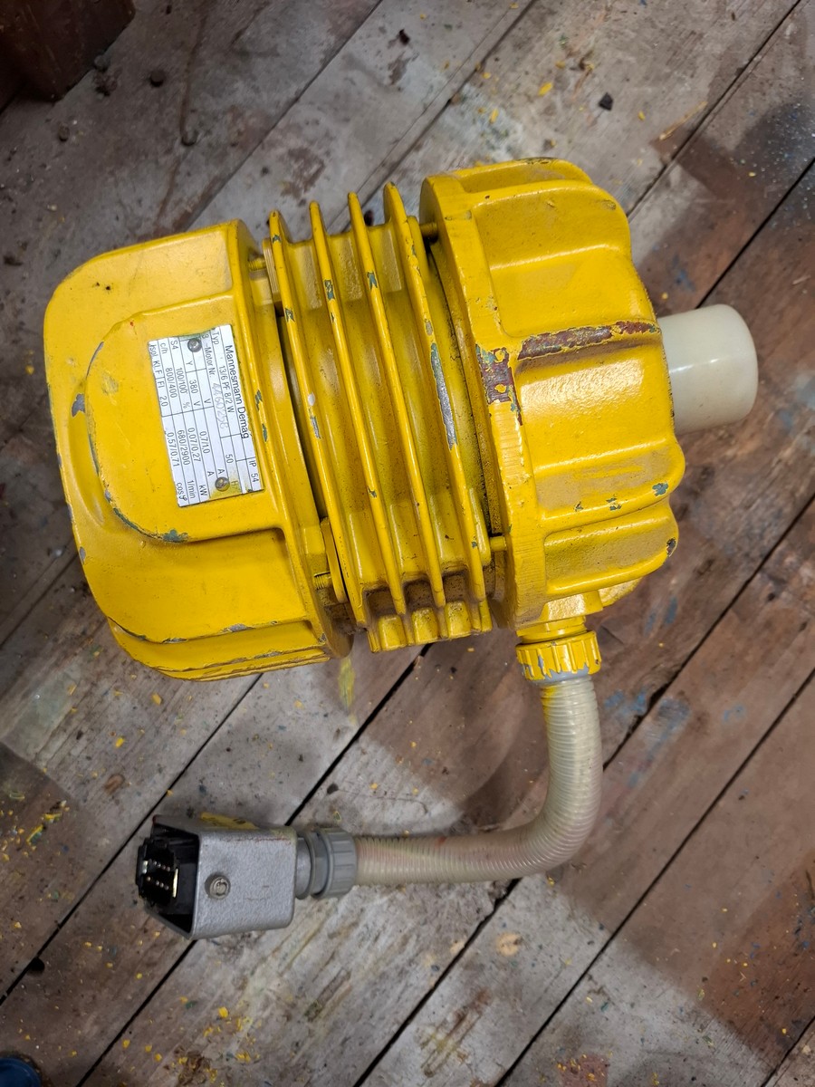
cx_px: 408
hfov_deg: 58.9
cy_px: 544
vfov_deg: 73.9
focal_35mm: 23
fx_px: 722
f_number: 1.8
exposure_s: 1/33
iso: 320
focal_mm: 5.54
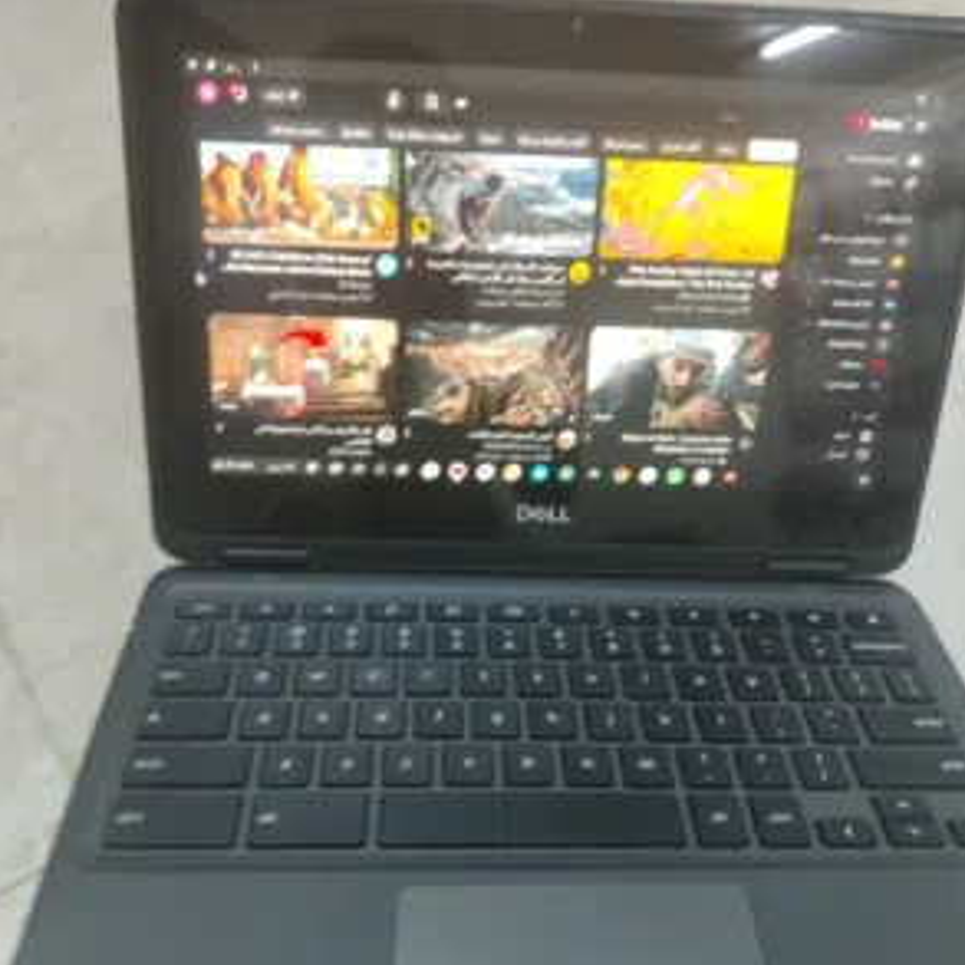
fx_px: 915
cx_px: 484
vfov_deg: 55.6
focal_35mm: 29
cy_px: 517
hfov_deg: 55.6
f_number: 1.75
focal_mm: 5.25
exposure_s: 1/50
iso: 3447
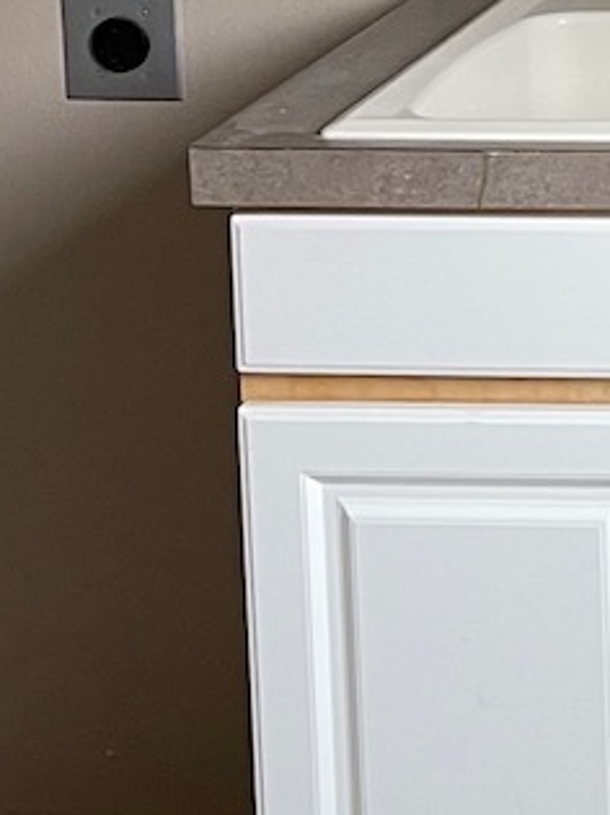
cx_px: 1148
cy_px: -215
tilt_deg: -7.9
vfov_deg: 14.4
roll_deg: +0.8
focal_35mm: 132
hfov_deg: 10.5
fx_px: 3104
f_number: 1.6
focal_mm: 5.1
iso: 100
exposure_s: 1/60
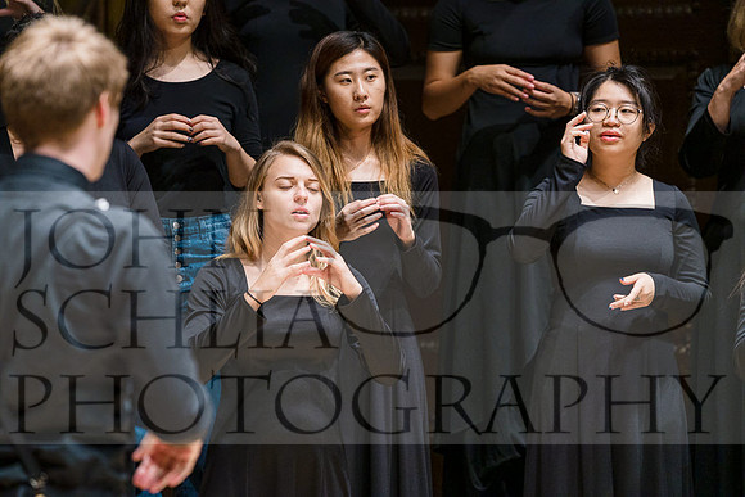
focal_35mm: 200
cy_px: 248
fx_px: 4140
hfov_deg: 10.3
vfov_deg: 6.9
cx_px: 372
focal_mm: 200
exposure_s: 1/320
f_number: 4.5
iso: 1600
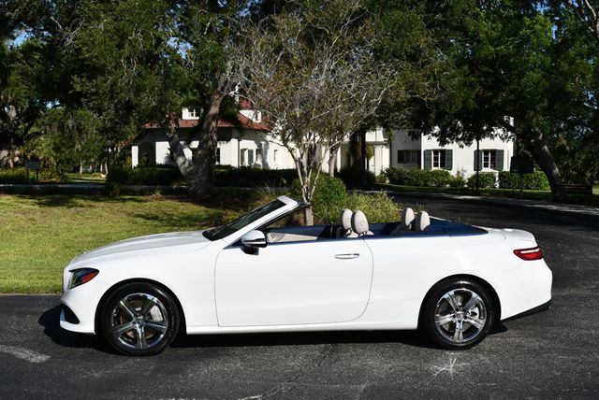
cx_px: 300
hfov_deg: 48.4
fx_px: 666
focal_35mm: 40
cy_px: 200
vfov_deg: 33.5
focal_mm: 20
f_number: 9
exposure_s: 1/400
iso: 100
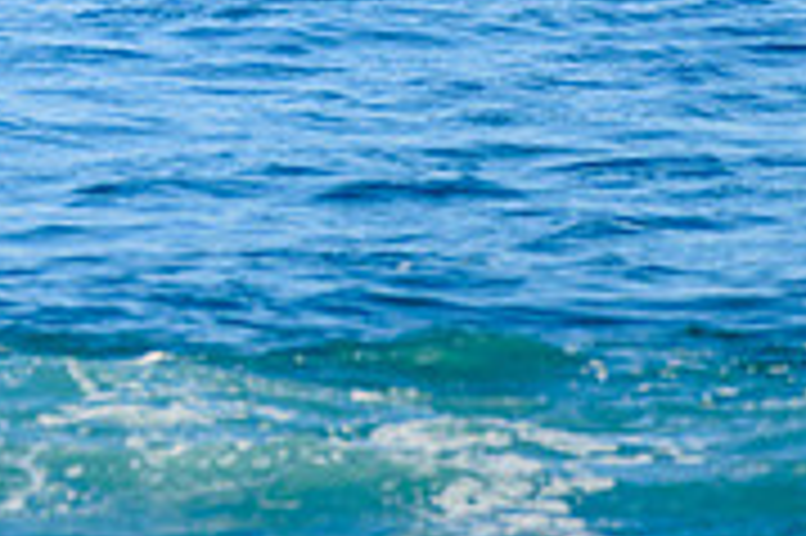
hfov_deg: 1.0
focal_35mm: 1986
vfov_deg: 0.7
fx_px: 44423
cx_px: -128
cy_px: -428
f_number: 5.6
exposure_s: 1/2000
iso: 280
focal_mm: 500
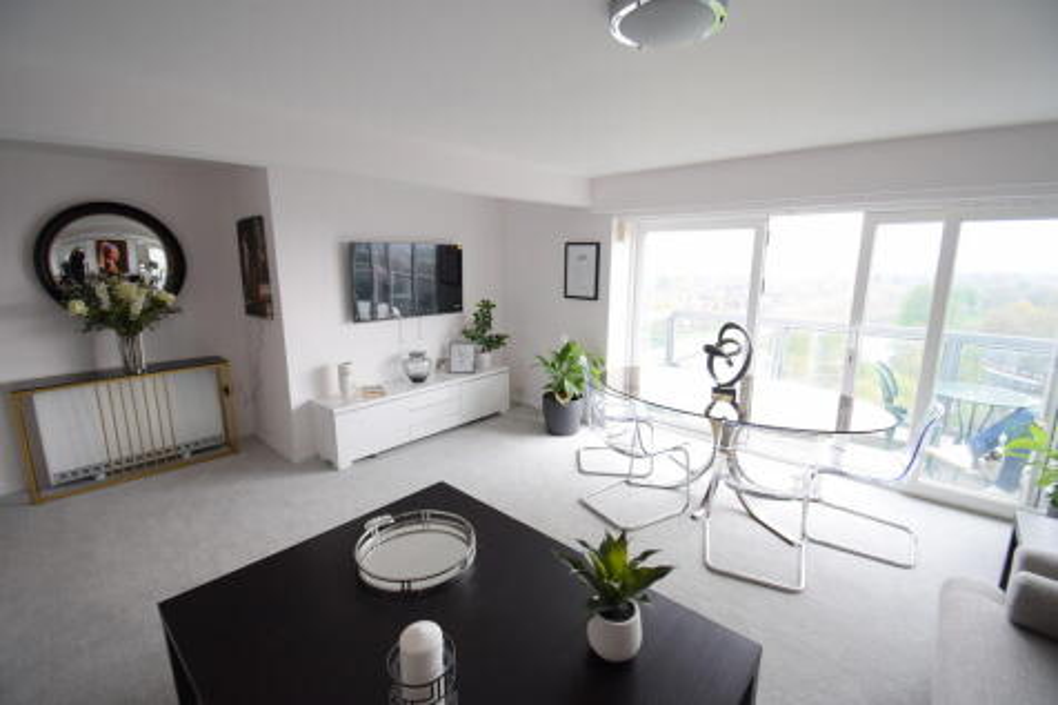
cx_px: 529
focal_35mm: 15
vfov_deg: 77.3
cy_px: 352
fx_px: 441
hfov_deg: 100.4
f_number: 5.6
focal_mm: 10
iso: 400
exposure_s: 1/125
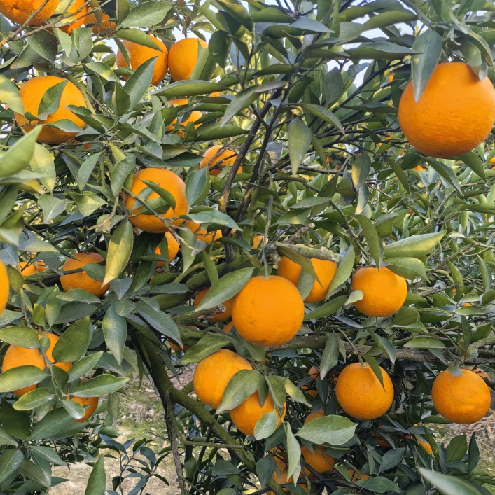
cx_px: 246
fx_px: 582
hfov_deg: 46.0
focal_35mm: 36
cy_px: 245
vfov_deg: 46.0
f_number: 1.9
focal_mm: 5.52
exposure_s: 1/722
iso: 160
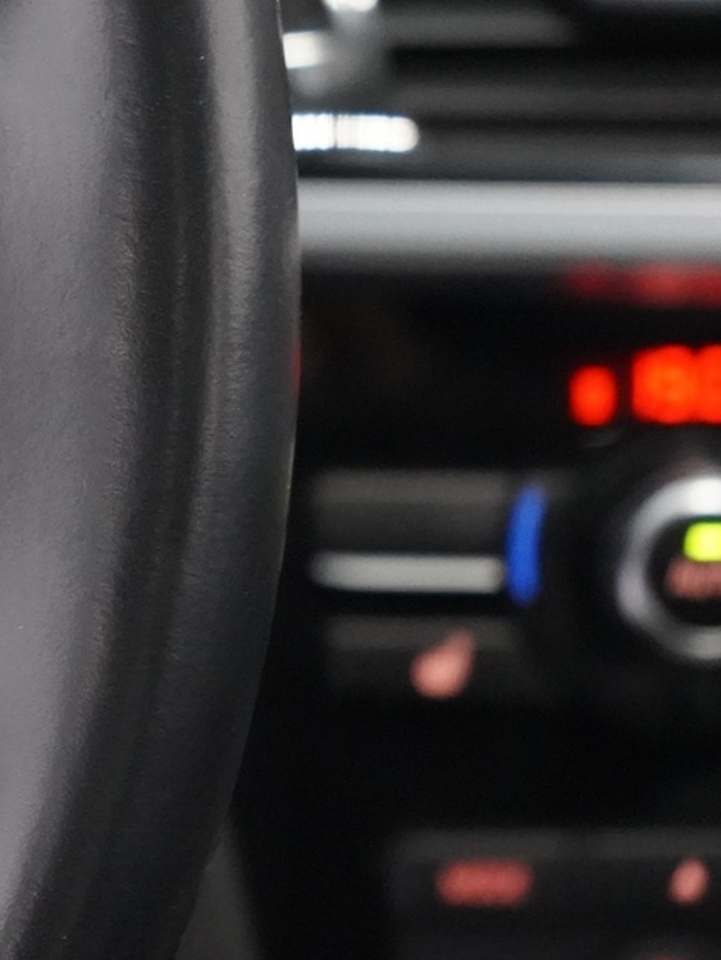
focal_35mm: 173
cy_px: 343
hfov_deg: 8.4
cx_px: -348
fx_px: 4801
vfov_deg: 11.4
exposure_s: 1/40
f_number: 5.6
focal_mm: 70
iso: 12800
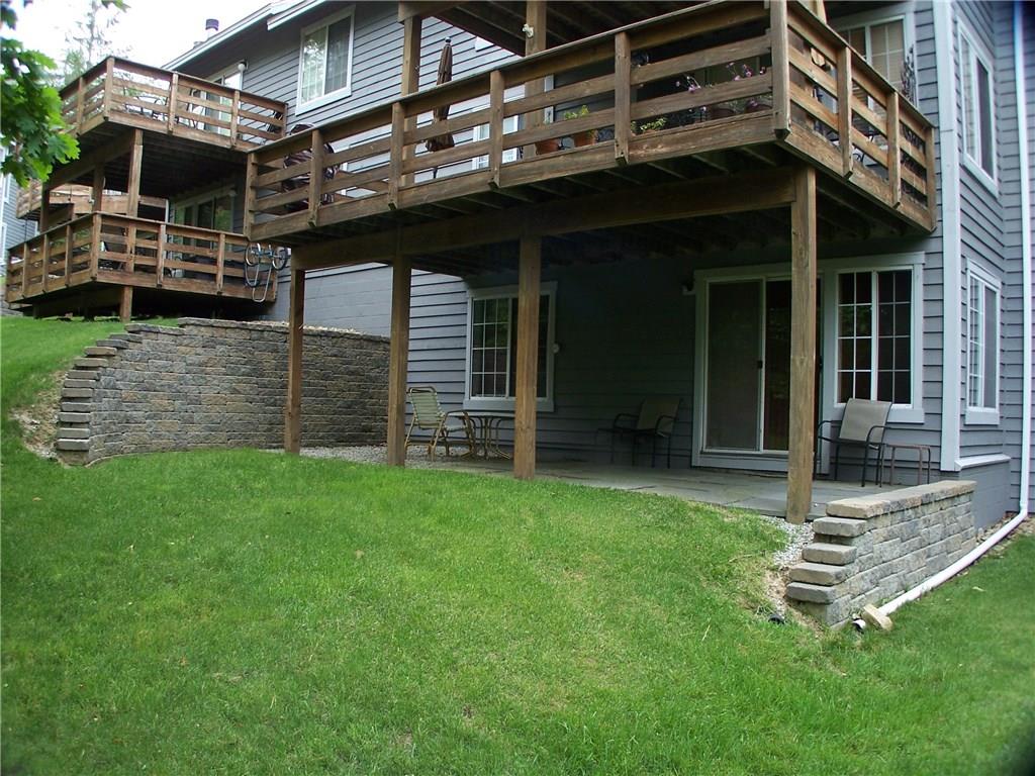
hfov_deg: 49.0
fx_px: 1136
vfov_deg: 37.7
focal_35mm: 38
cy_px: 388
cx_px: 518
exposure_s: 1/180
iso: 80
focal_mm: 6.3
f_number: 2.8
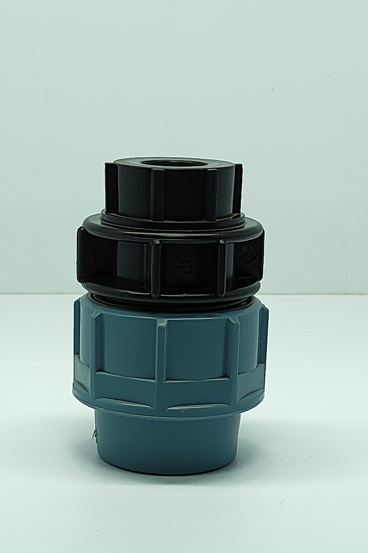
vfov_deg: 71.5
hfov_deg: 51.2
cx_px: 171
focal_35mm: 25
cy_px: 276
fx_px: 383
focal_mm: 5.89
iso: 200
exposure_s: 1/250
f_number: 1.89
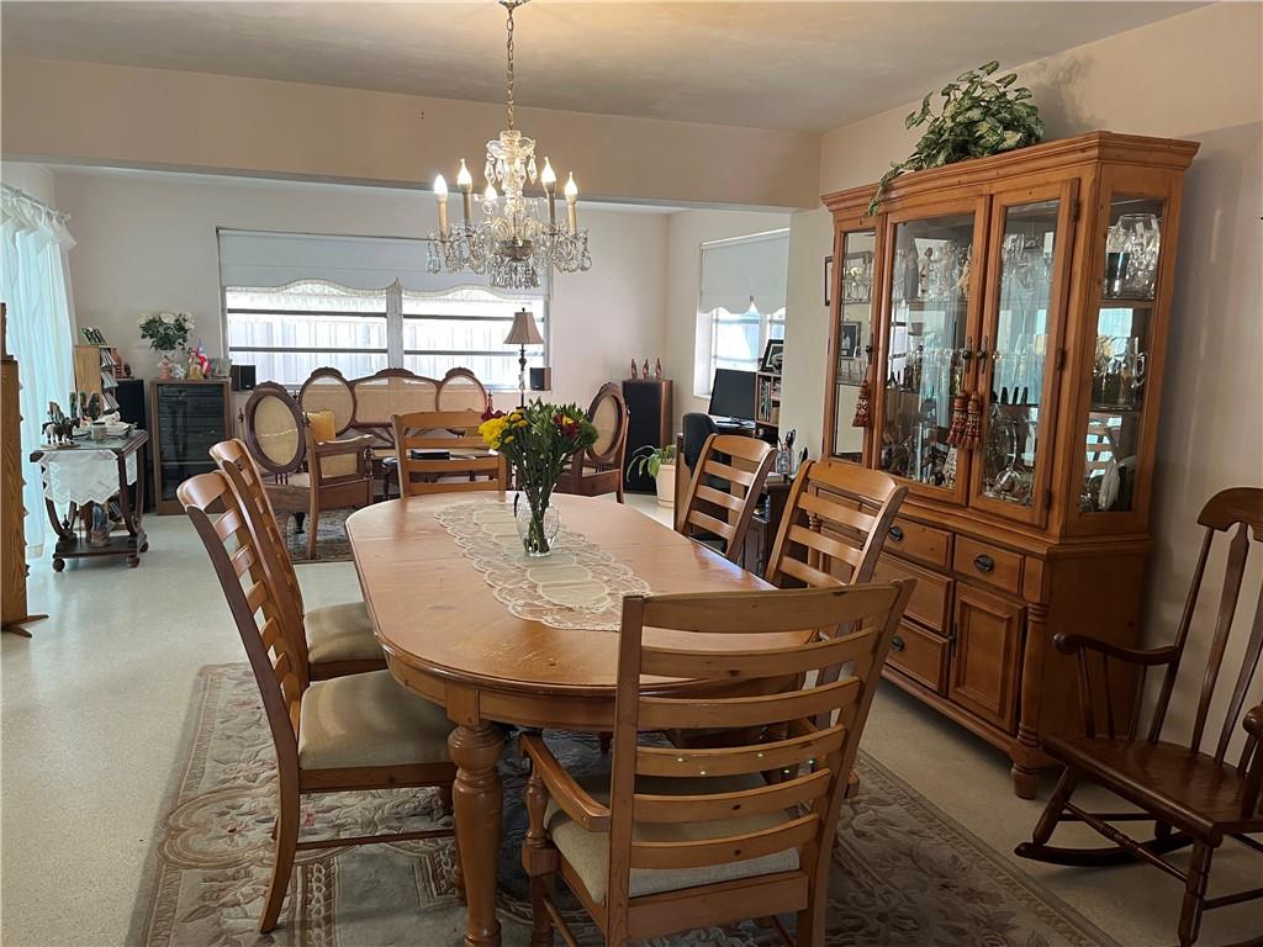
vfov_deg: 53.1
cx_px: 632
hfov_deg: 67.3
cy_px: 474
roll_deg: -2.3
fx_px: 949
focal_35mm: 26
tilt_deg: -8.1
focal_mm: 5.1
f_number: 1.6
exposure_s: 1/60
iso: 100
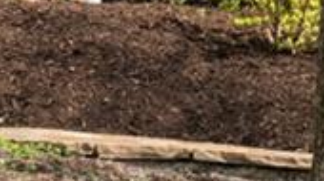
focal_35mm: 253
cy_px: -436
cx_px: -93
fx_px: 2170
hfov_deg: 8.4
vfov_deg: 4.5
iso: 500
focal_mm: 40
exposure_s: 1/200
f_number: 8
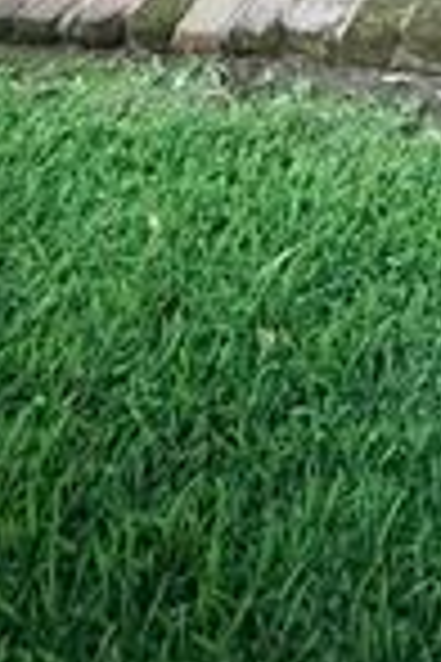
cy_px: -534
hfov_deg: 18.6
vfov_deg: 20.8
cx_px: 634
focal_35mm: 66
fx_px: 1213
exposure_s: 1/40
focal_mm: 2.22
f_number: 2.2
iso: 1000
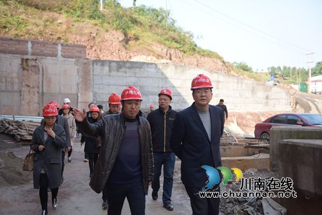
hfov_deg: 50.7
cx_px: 161
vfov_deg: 35.1
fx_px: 340
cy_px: 108
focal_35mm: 38
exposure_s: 1/3200
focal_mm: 38
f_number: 2.8
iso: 800
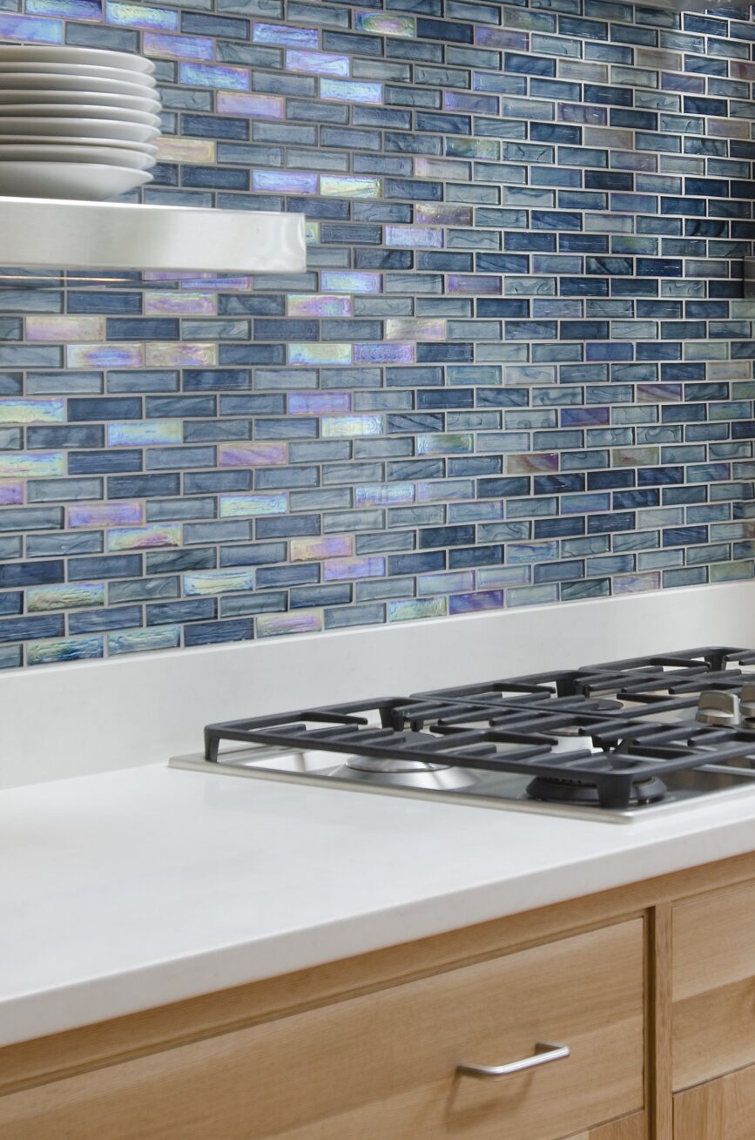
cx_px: 557
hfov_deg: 15.4
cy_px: 363
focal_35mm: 88
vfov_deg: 23.0
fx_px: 2781
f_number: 5.6
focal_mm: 30
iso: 100
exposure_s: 1/5
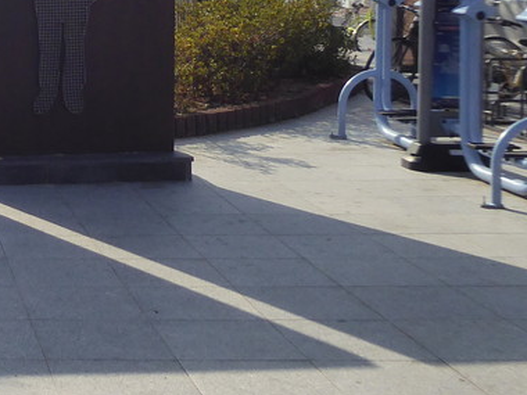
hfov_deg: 22.1
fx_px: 1203
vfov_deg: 18.2
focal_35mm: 79
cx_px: -161
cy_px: -7
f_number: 3.3
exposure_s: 1/1600
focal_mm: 4.3
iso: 160
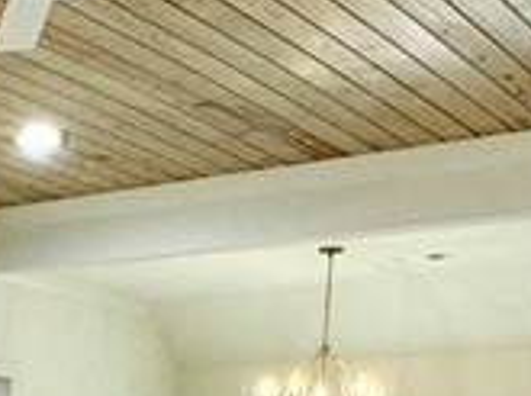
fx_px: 1332
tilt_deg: -8.6
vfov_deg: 14.5
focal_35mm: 87
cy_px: 745
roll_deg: -2.1
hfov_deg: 20.2
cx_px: -201
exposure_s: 1/120
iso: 160
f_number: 2.2
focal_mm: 2.22
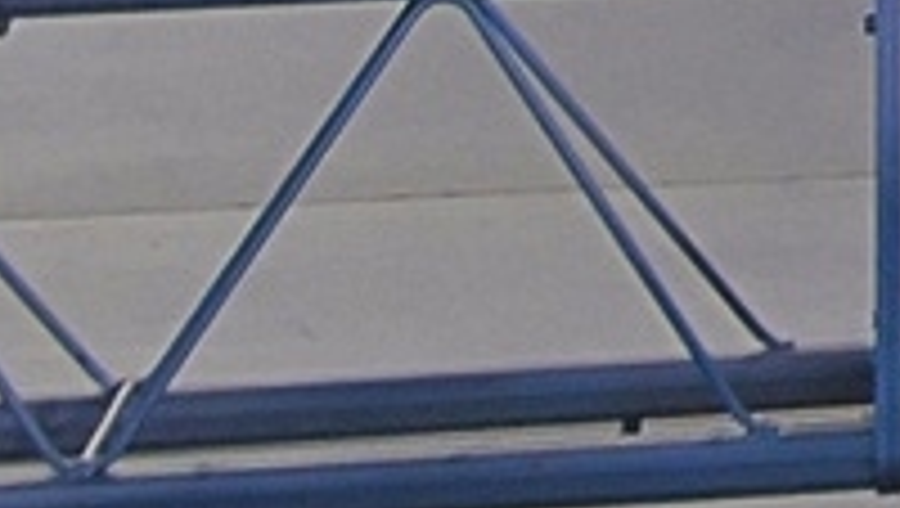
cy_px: -1266
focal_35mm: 241
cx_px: 2686
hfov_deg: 7.8
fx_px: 5757
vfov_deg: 4.7
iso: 200
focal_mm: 24
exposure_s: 1/13
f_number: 3.5
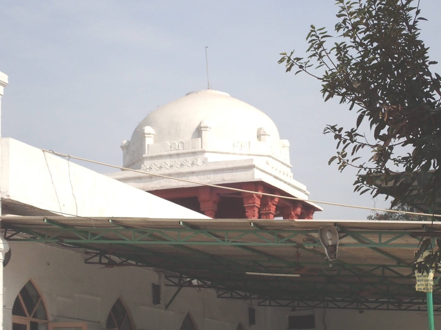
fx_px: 1274
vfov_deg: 14.8
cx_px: 220
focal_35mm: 100
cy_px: 165
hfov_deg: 19.6
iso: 200
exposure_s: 1/100
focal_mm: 18
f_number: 18
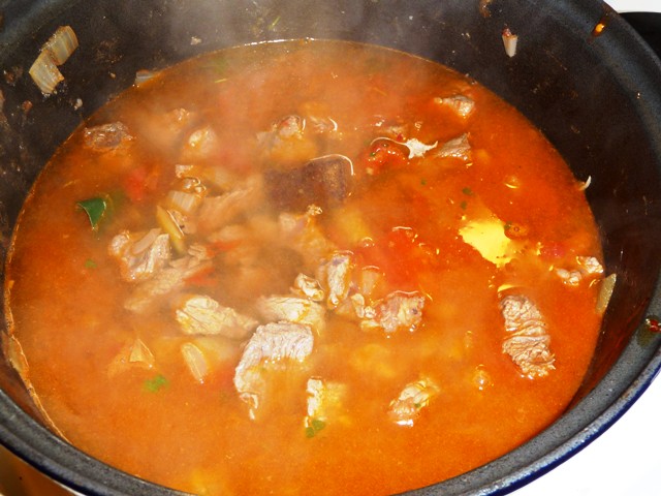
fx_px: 917
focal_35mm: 48
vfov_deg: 30.3
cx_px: 330
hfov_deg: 39.7
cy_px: 248
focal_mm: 8
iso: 100
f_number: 4.2
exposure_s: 1/30
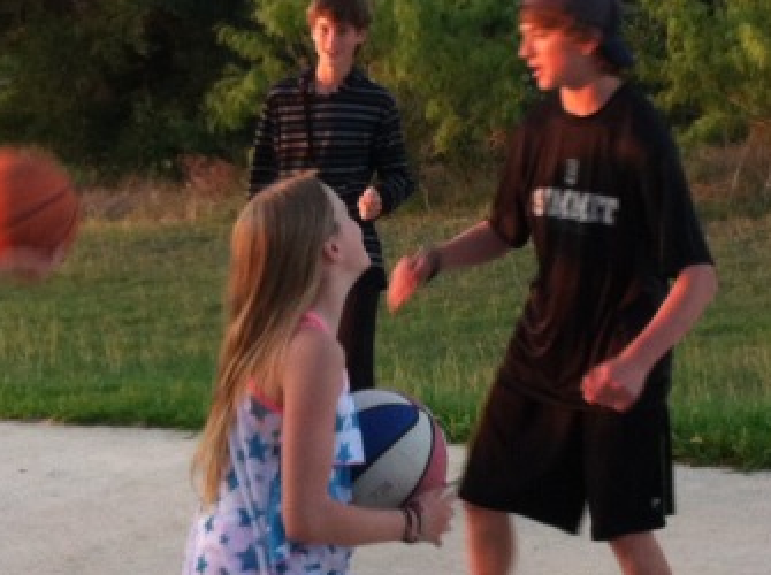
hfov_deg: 18.4
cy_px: 253
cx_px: 433
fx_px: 2379
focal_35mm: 107
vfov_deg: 13.8
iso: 100
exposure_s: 1/60
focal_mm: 3.85
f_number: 2.8
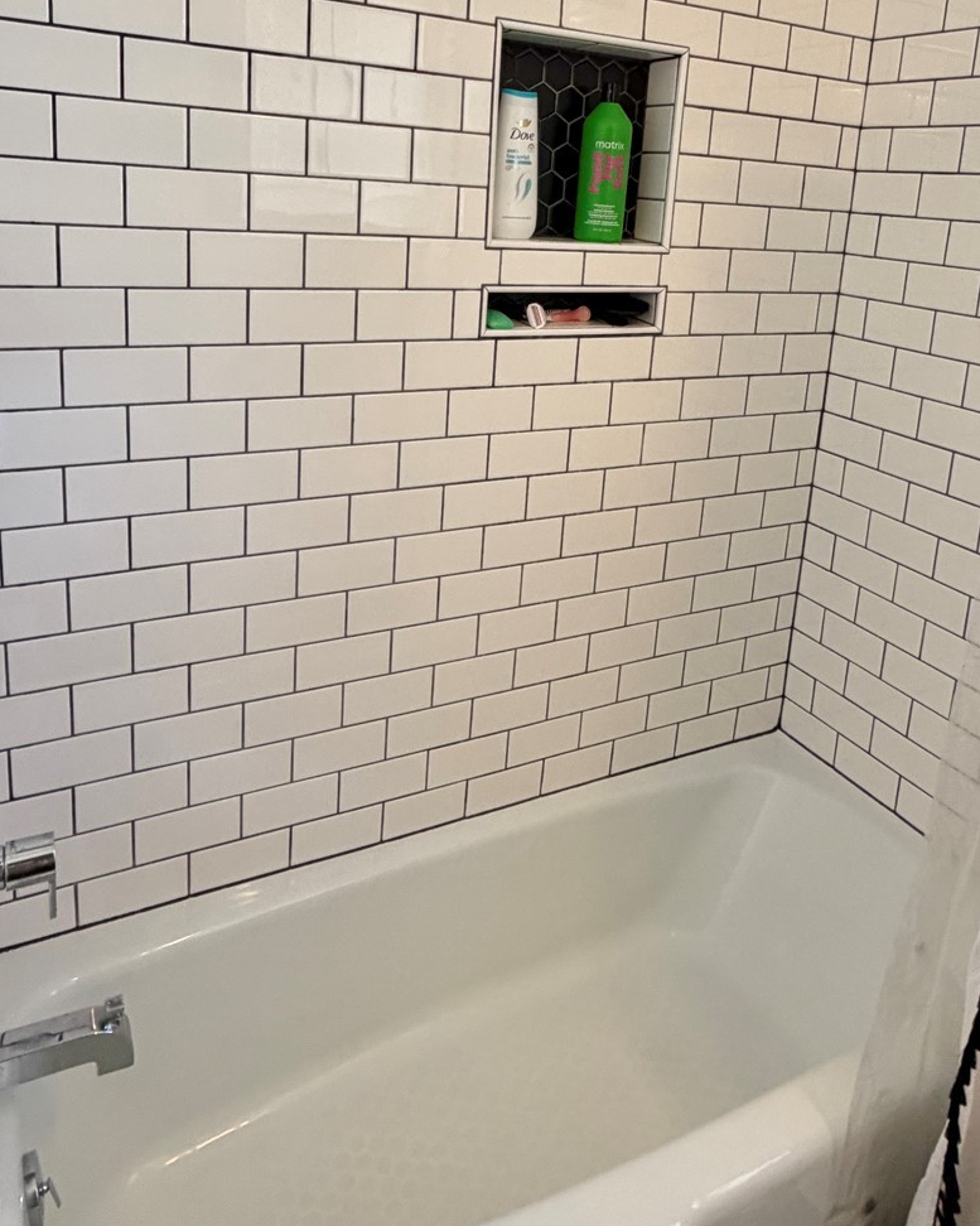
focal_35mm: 27
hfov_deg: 53.1
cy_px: 388
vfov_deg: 62.2
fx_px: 979
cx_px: 537
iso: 400
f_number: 2.2
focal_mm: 2.22
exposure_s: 1/60
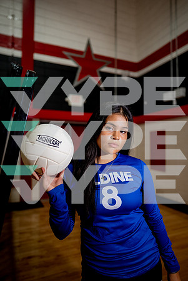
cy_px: 140
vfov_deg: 73.7
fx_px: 188
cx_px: 94
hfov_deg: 53.2
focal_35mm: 24
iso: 200
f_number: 1.4
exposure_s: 1/800
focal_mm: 24
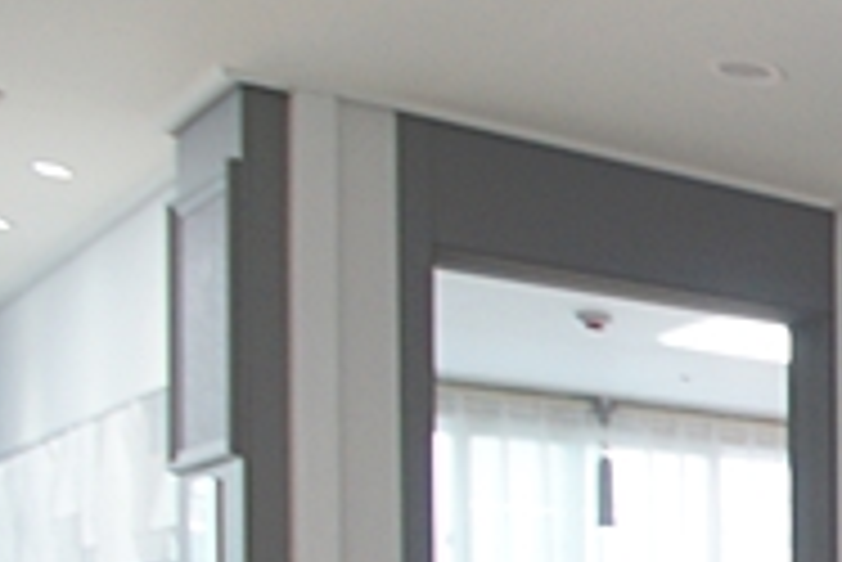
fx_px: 1498
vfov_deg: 20.2
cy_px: 634
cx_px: 1711
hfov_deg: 18.7
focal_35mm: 64
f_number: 4
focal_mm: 10
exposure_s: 1/60
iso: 400
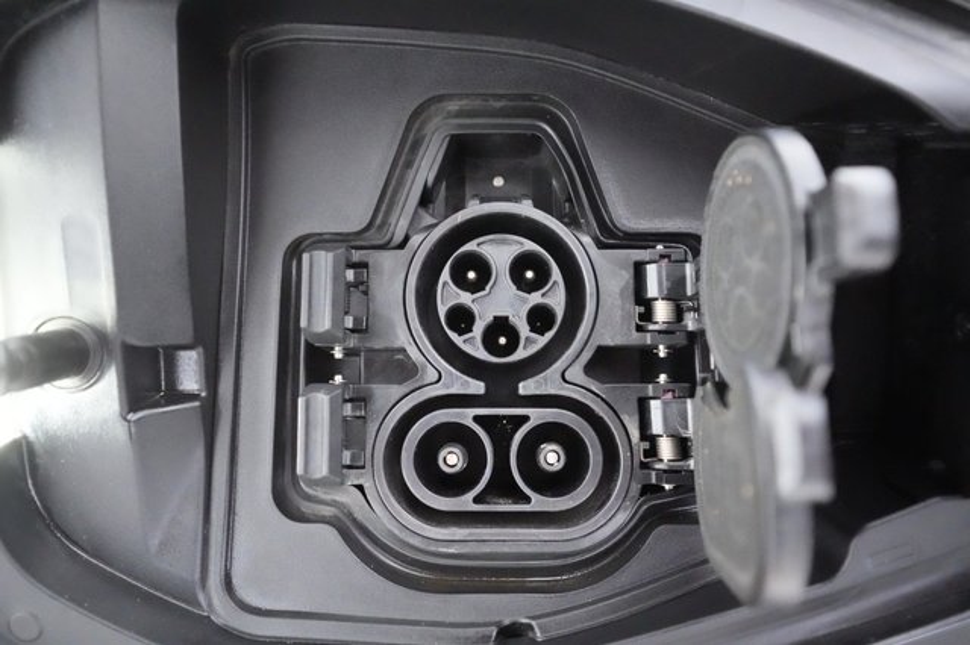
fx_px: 700
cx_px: 485
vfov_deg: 49.5
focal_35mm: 26
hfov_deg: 69.4
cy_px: 322
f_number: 4.5
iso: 32000
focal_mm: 26
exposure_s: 1/100
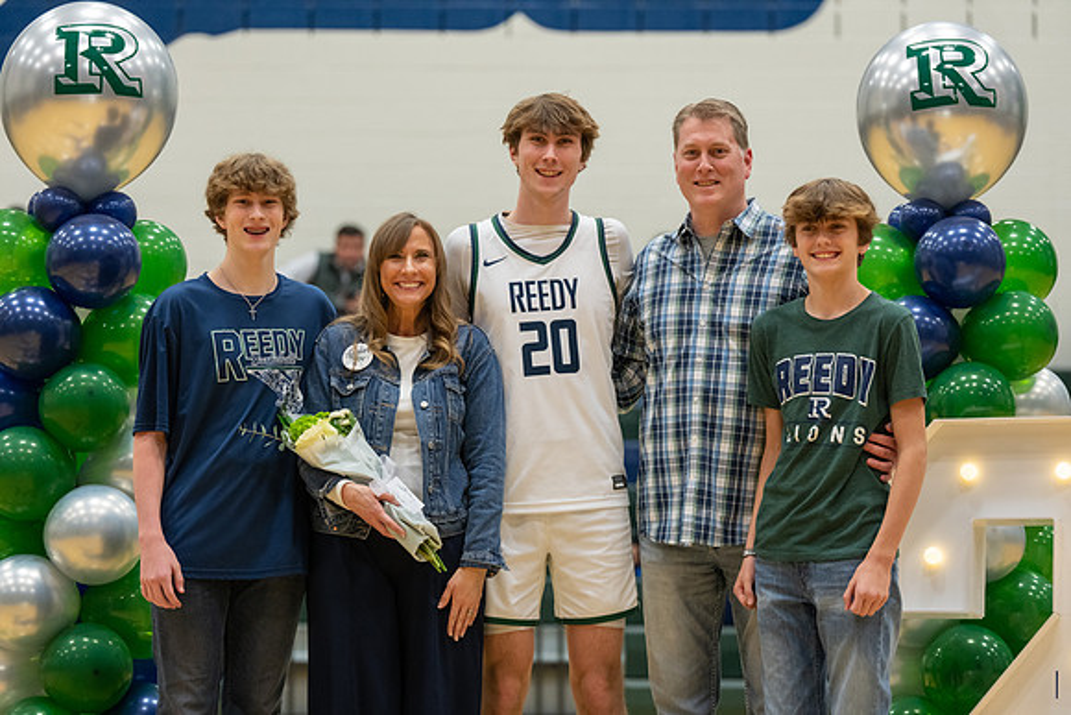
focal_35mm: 119
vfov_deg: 11.5
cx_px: 536
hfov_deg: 17.2
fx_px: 3541
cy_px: 358
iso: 3200
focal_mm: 119
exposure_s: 1/320
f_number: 2.8
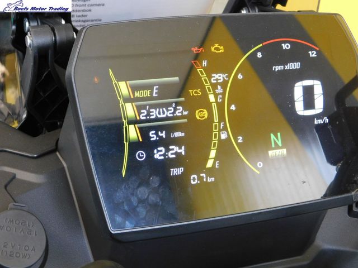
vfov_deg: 22.3
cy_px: 134
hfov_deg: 29.4
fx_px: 683
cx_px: 179
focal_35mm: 66
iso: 400
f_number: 4.2
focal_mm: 11.7
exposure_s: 1/15
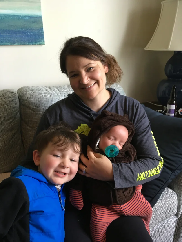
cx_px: 91
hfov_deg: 48.2
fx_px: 203
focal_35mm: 29
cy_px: 121
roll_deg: +2.9
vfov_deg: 61.7
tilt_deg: -18.9
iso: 100
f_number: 2.2
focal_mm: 4.15
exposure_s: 1/30
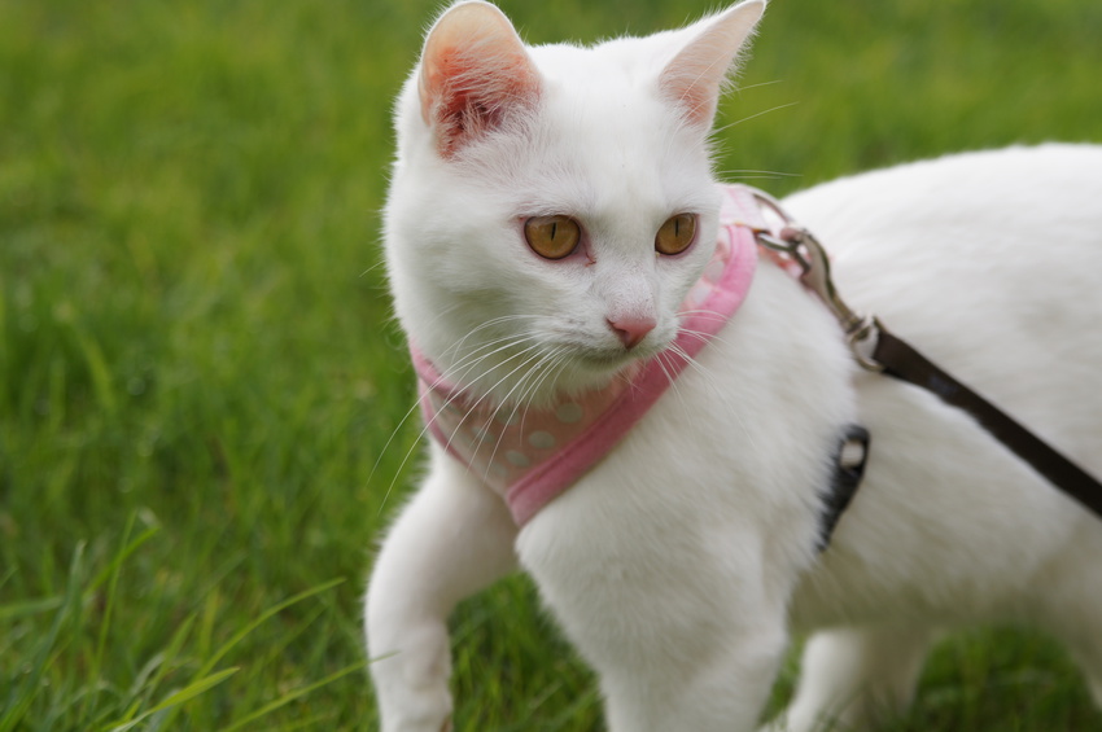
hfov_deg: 18.2
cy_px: 366
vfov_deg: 12.2
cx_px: 551
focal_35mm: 112
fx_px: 3440
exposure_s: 1/320
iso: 100
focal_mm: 75
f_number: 4.5
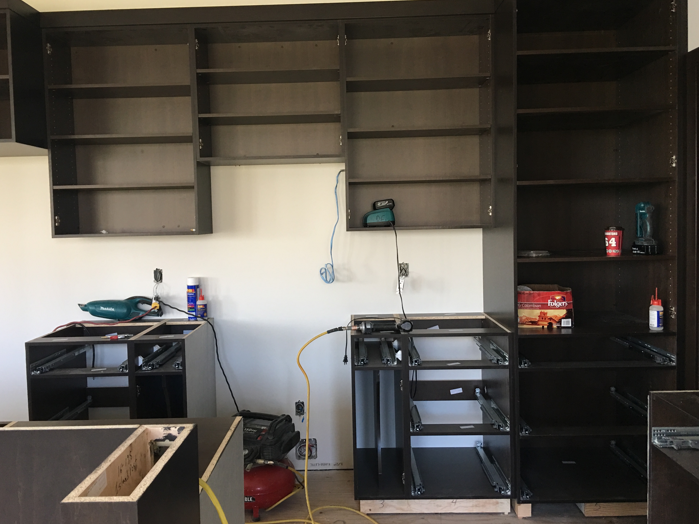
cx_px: 342
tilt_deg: -2.6
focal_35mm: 30
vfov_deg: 46.8
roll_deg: +0.1
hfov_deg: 60.0
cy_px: 259
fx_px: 606
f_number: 2.2
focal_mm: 4.15
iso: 50
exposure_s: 1/15
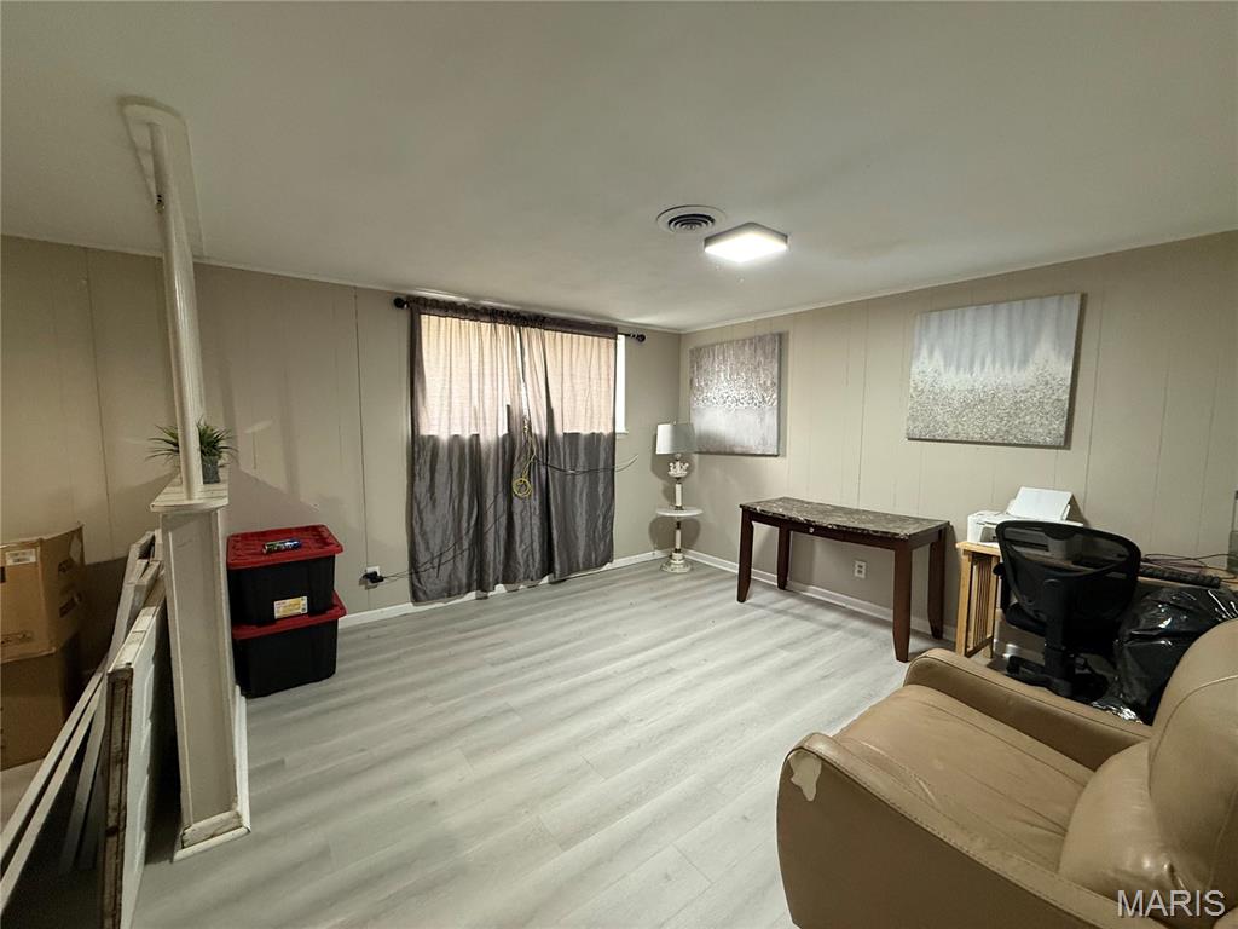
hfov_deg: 102.1
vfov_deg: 85.7
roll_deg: +0.2
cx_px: 619
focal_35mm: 14
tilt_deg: -5.1
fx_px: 501
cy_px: 464
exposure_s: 1/60
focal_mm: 2.22
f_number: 2.2
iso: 320
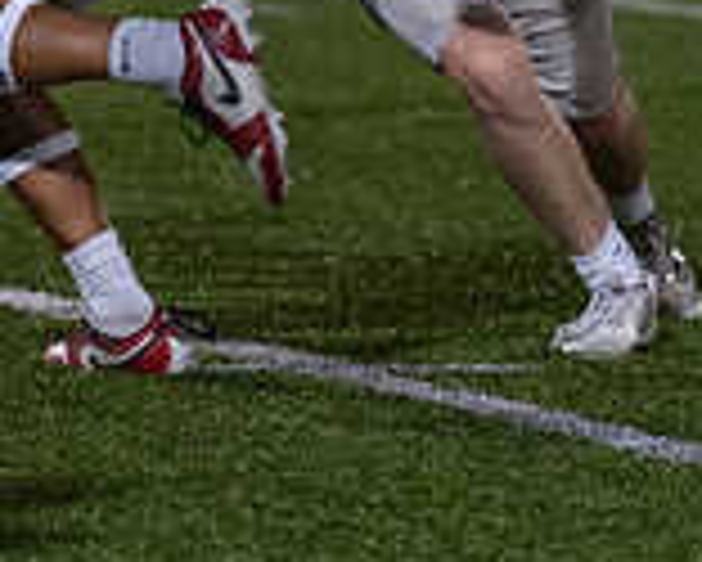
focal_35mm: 756
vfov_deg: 2.0
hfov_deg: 2.6
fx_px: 15717
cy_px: -367
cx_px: 61
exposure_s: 1/1000
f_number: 2.8
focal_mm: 135
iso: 2500
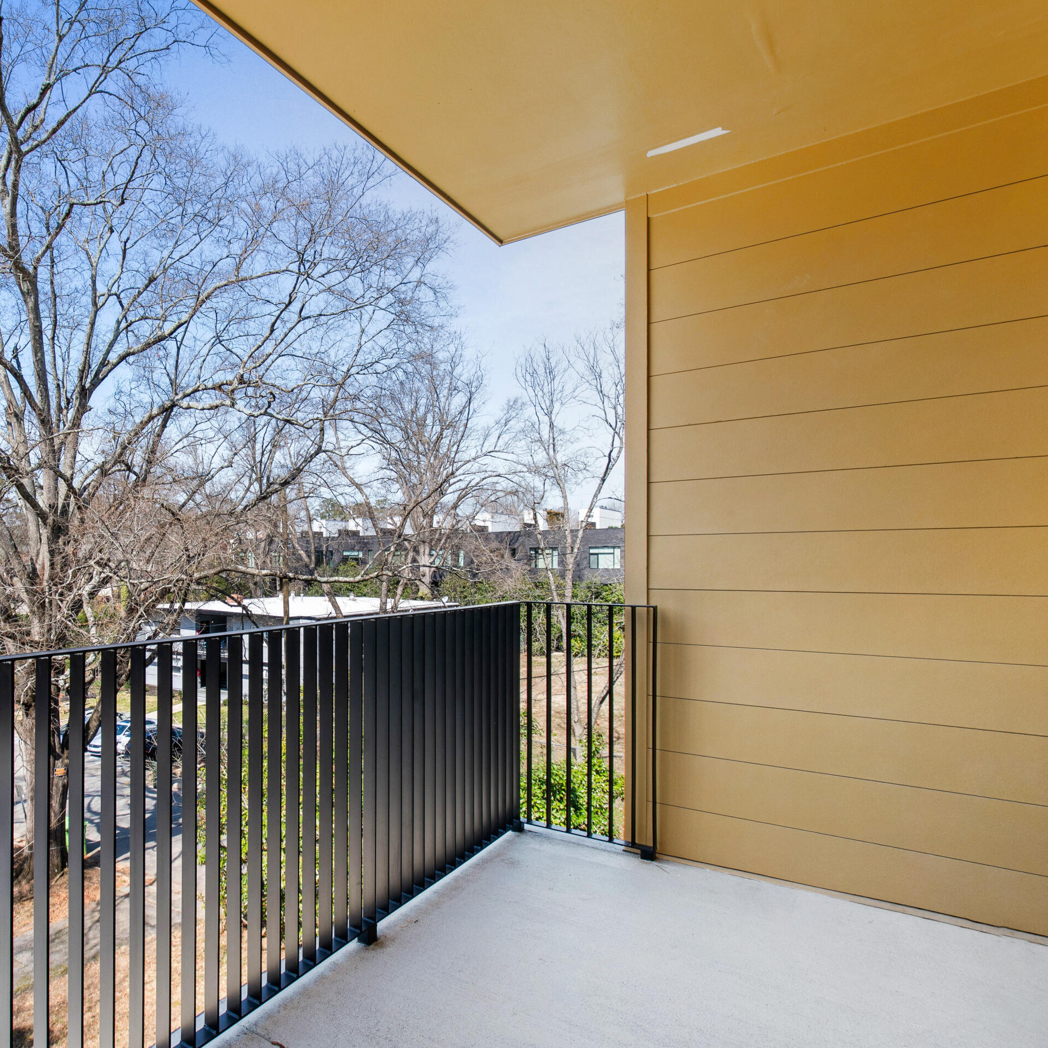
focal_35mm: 20
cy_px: 543
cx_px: 273
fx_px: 685
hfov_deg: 70.3
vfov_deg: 74.8
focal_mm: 10
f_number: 8
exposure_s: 1/50
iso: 100
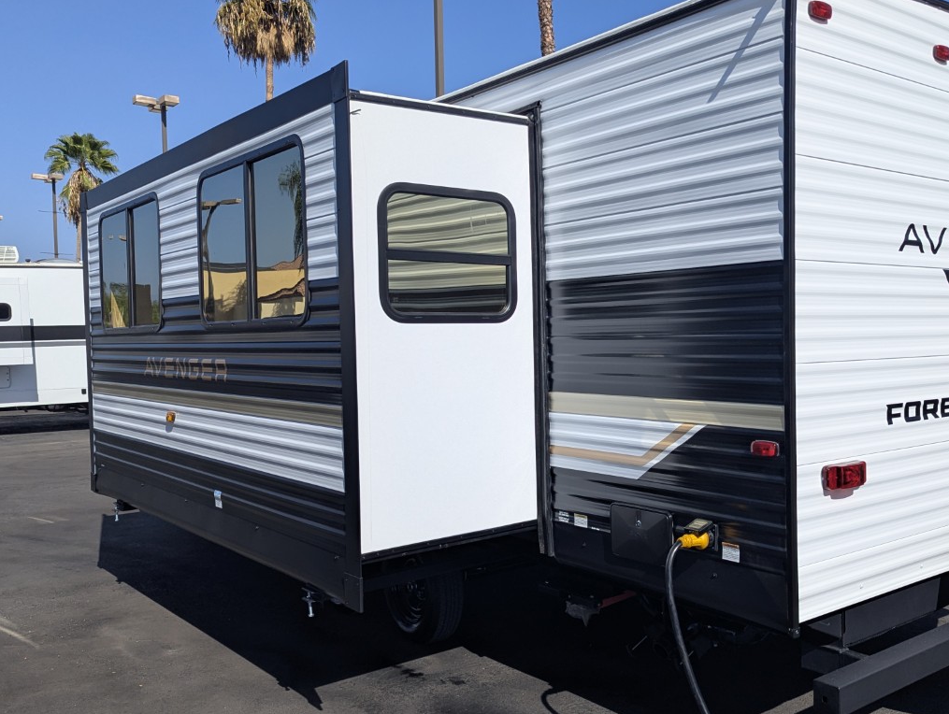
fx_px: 906
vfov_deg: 43.0
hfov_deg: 54.5
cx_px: 605
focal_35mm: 33
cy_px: 399
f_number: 1.85
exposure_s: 1/3650
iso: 50
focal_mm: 6.81
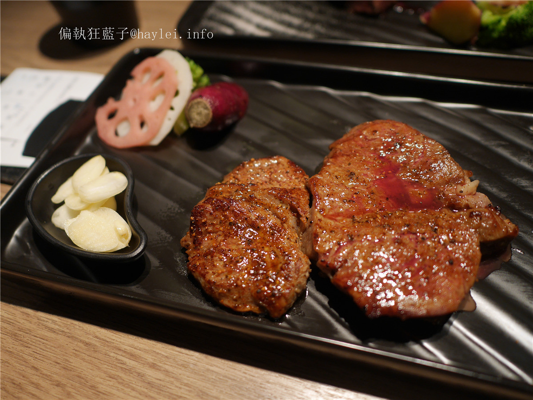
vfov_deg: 46.8
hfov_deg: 59.9
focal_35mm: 30
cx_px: 266
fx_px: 462
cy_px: 200
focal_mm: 15
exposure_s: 1/60
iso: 320
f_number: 1.7
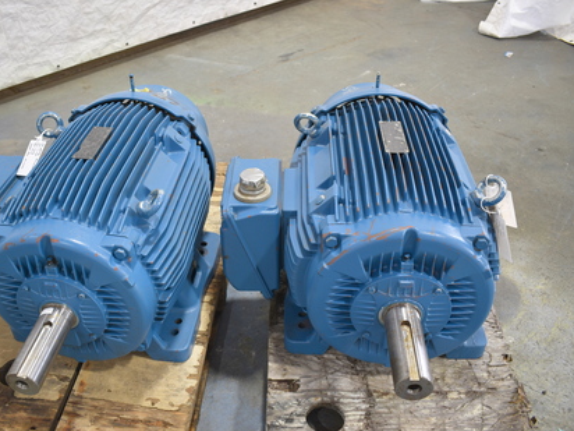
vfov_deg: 40.7
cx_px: 228
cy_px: 207
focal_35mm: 35
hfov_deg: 52.3
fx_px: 580
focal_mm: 20
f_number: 3.8
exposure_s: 1/30
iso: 180
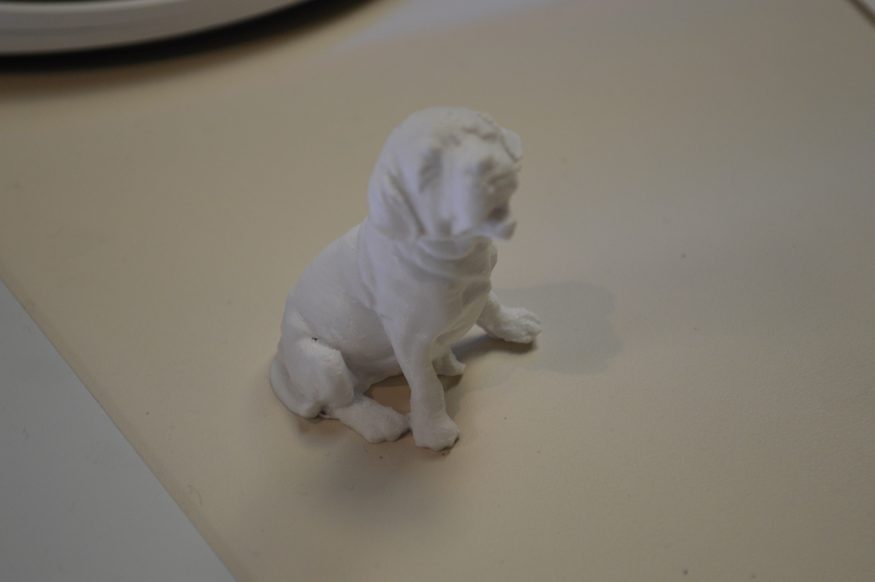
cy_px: 291
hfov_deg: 26.0
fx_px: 1894
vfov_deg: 17.5
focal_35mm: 78
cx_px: 438
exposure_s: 1/50
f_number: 5.6
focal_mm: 52
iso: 800
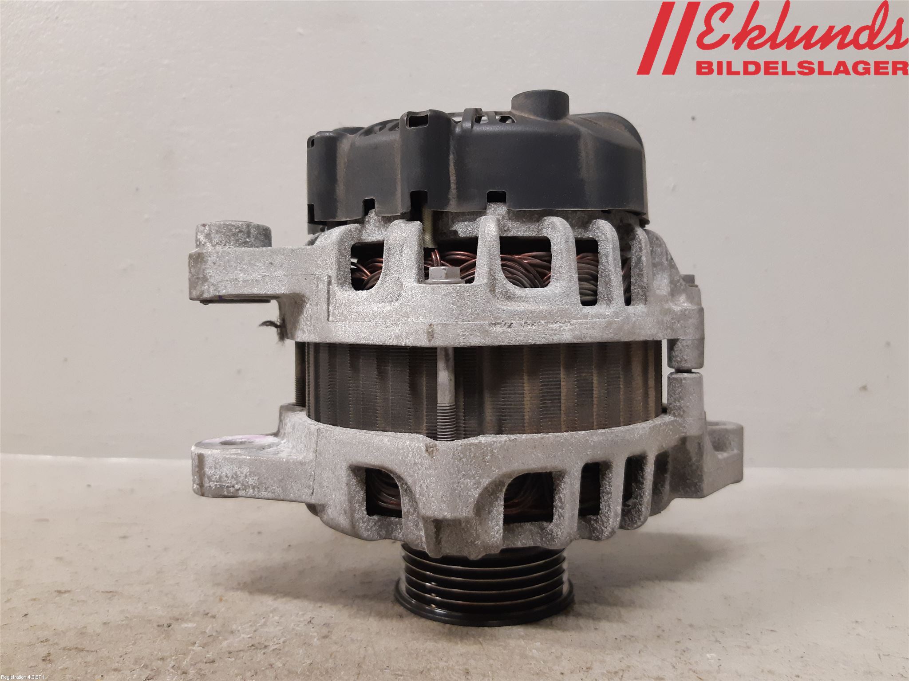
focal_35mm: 26
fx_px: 683
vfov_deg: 53.1
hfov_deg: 67.3
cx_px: 454
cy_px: 340
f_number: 1.7
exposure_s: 1/50
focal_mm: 3.93
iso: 250
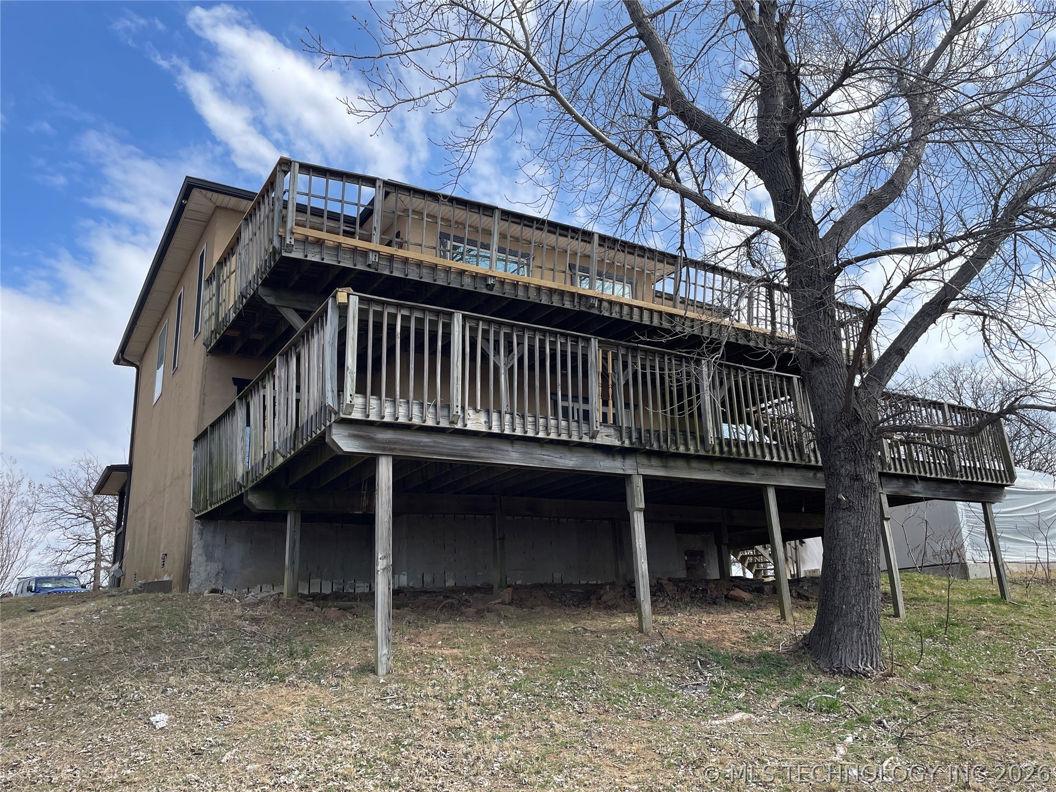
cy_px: 396
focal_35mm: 26
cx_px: 528
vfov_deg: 53.1
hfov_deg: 67.3
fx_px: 793
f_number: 1.6
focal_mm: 4.2
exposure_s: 1/2353
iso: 32
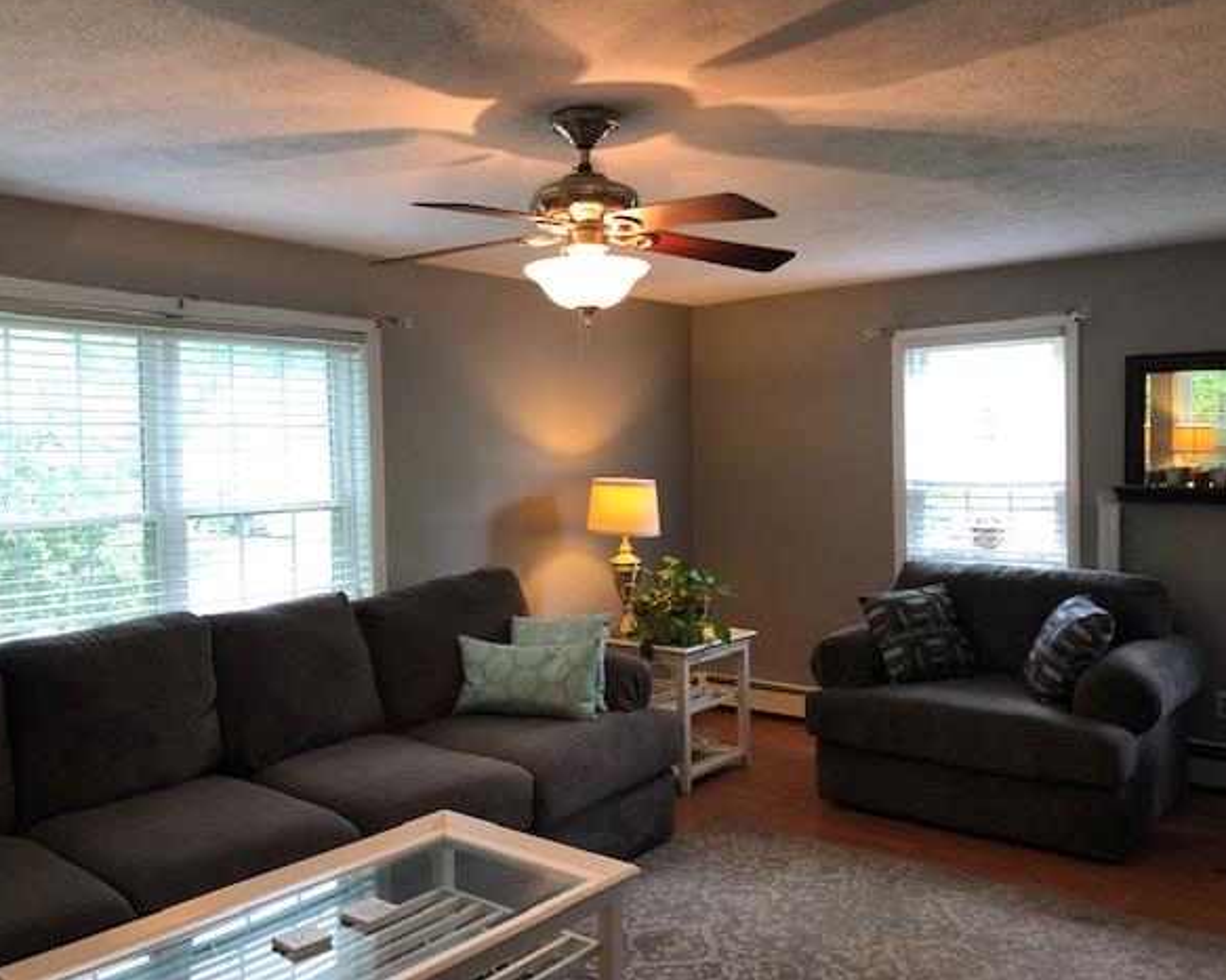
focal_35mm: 30
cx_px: 587
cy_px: 479
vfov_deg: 48.5
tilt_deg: -0.1
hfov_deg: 58.8
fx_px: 1088
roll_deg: +1.8
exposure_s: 1/20
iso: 40
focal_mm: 3.99
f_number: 1.8
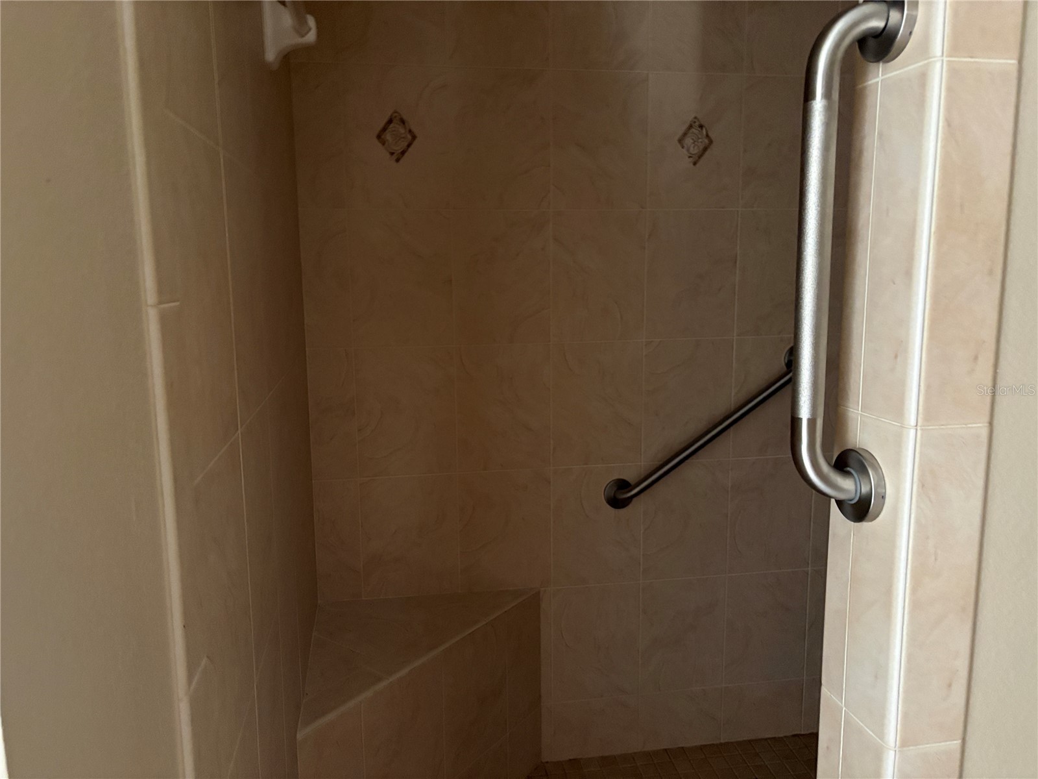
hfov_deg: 67.3
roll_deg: +1.2
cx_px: 519
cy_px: 390
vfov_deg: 53.1
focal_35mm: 26
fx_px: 780
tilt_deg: -8.2
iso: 800
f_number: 1.6
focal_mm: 5.96
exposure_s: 1/30
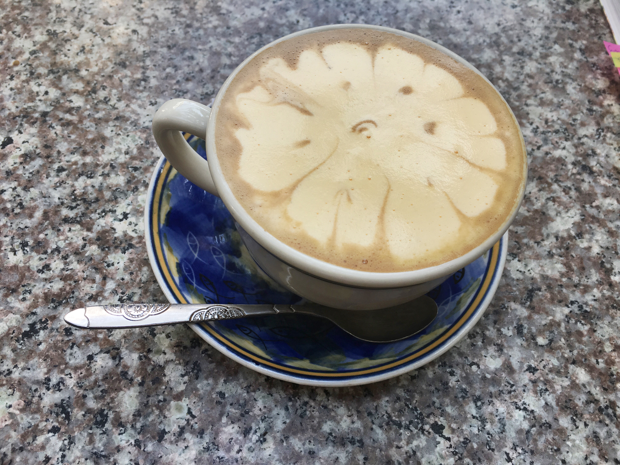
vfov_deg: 48.2
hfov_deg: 61.7
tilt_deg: -60.8
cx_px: 310
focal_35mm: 29
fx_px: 519
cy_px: 232
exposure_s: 1/115
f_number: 2.2
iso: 25
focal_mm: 4.15
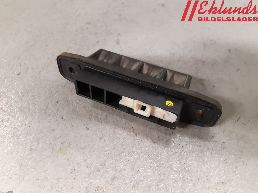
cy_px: 96
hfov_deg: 67.3
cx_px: 129
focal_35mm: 26
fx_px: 194
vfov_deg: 53.1
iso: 250
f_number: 1.7
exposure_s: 1/33
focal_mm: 3.93
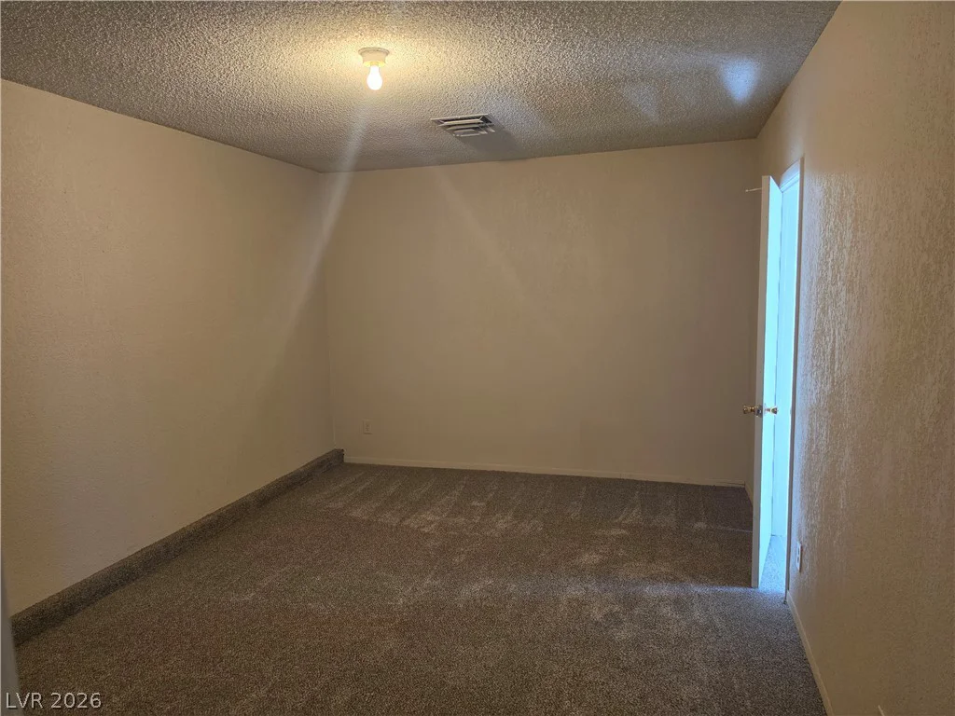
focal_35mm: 23
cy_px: 358
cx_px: 478
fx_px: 635
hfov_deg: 73.9
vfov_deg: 58.9
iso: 200
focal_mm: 6.5
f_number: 1.4
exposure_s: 1/120
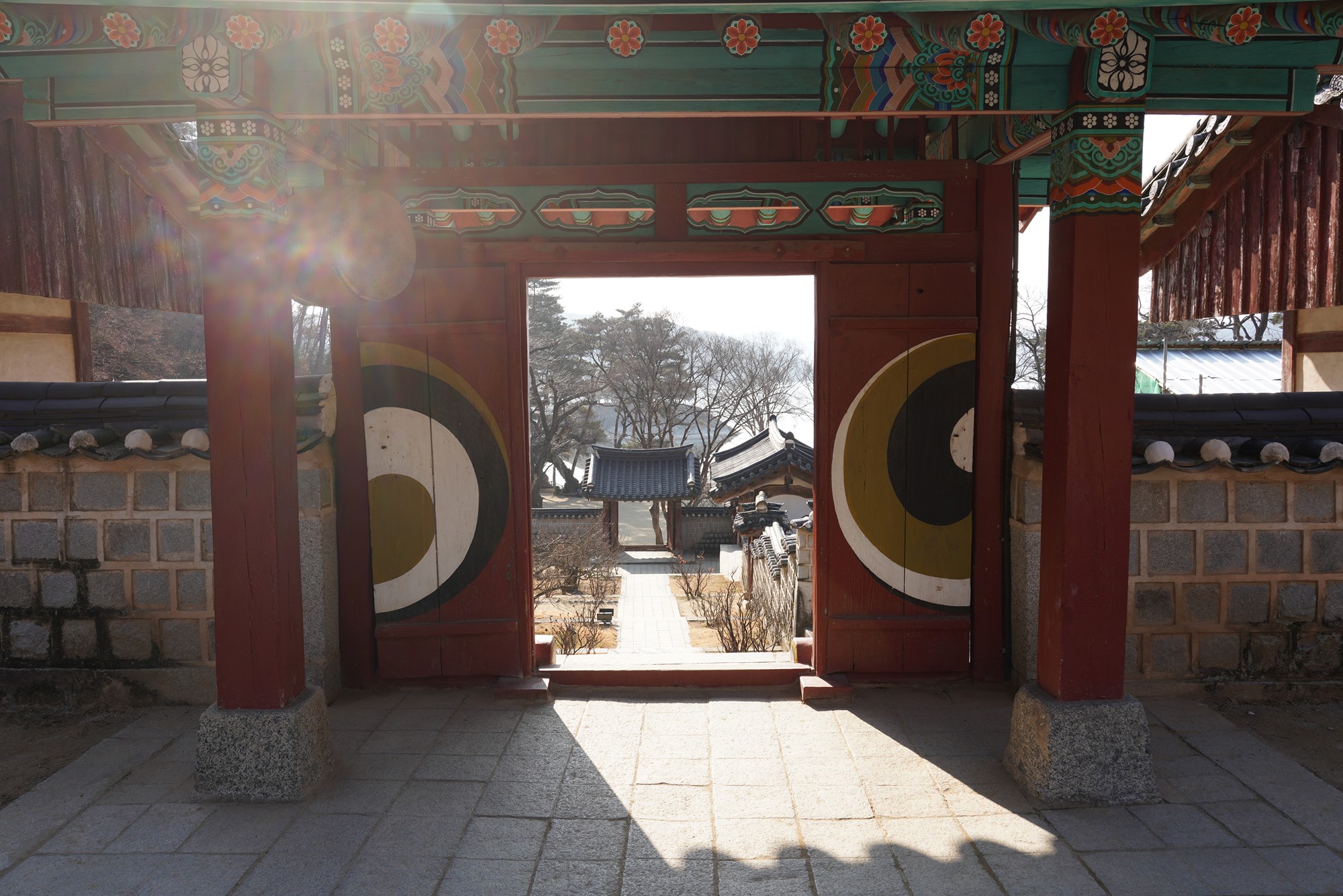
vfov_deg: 46.4
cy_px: 448
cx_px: 672
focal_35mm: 28
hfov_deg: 65.5
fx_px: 1045
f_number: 10
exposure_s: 1/100
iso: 160
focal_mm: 28
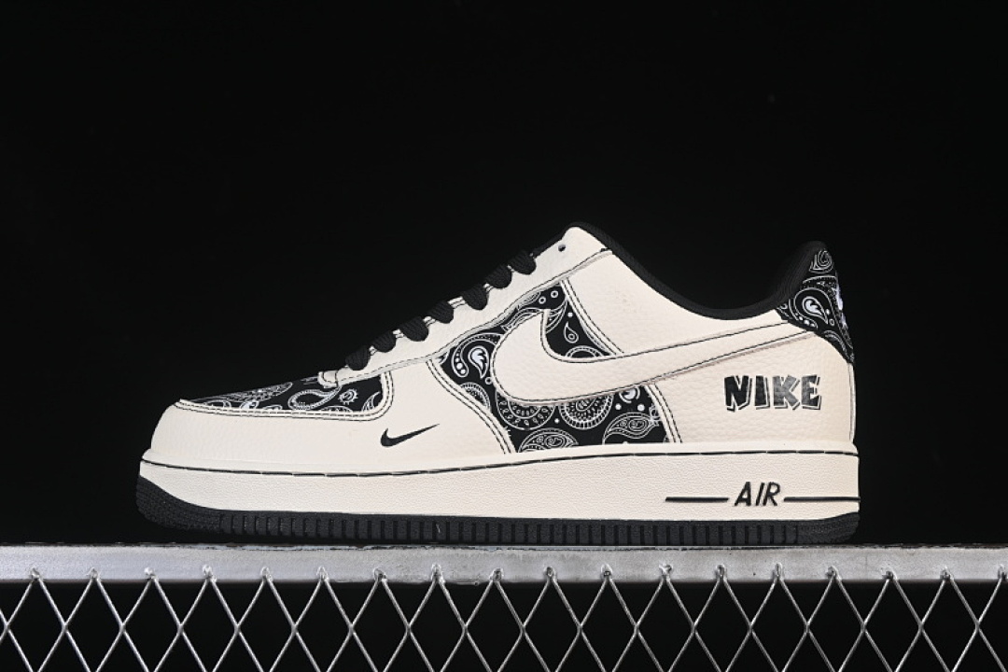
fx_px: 2100
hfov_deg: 27.0
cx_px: 504
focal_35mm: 75
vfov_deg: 18.2
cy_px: 336
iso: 160
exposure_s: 1/80
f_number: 8
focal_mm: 50
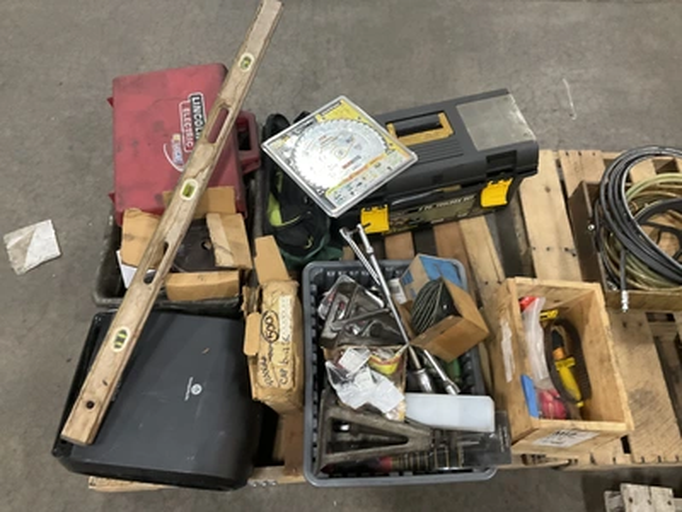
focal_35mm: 29
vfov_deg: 48.2
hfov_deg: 61.7
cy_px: 256
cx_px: 341
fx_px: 571
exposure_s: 1/40
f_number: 1.8
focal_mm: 3
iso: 250
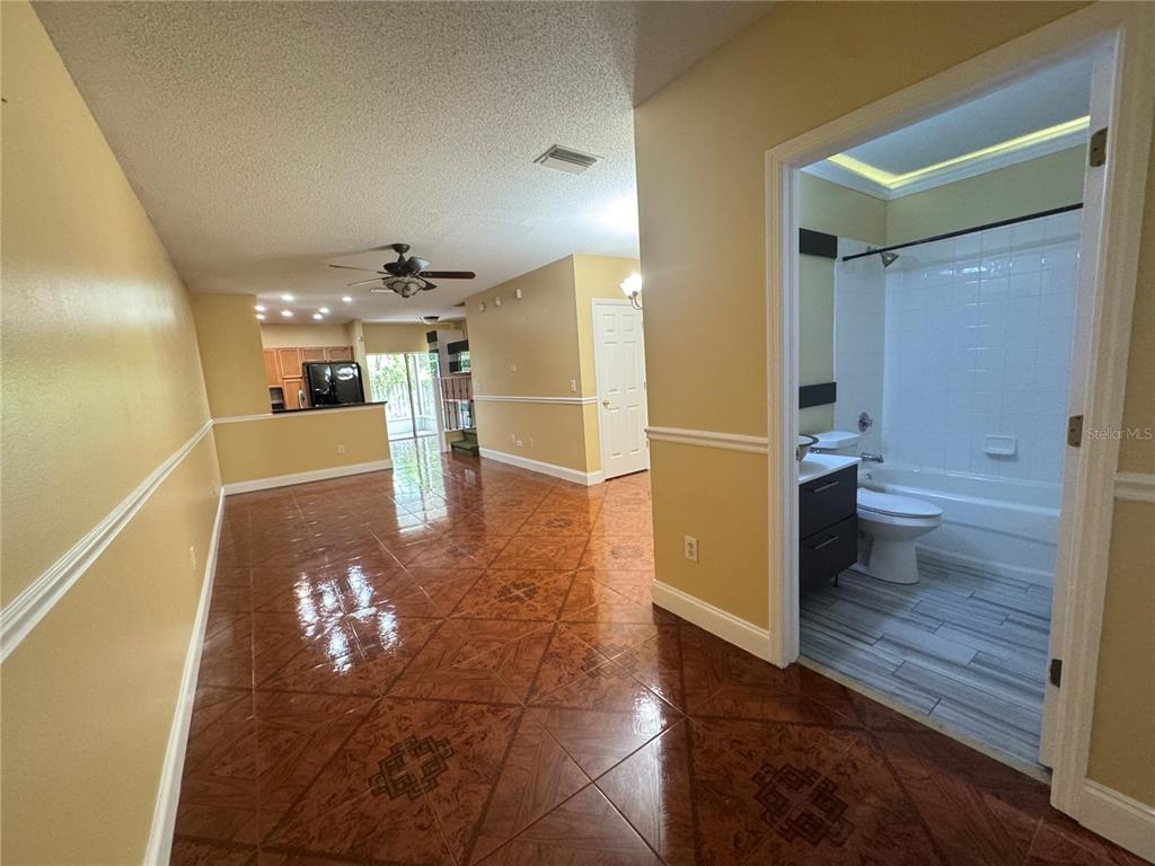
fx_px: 467
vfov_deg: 85.7
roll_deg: +3.7
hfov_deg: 102.1
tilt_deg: -8.3
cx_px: 578
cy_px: 433
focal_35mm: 14
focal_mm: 2.22
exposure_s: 1/60
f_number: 2.2
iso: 640
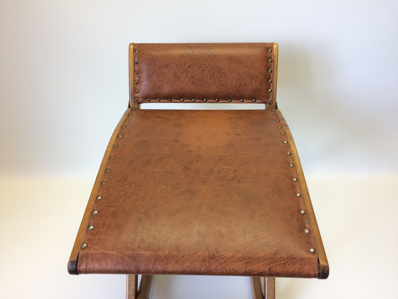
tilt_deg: -34.0
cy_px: 150
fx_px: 333
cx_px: 199
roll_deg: +0.1
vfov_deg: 48.2
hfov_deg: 61.7
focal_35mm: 29
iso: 40
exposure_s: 1/33
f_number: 2.2
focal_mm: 4.15
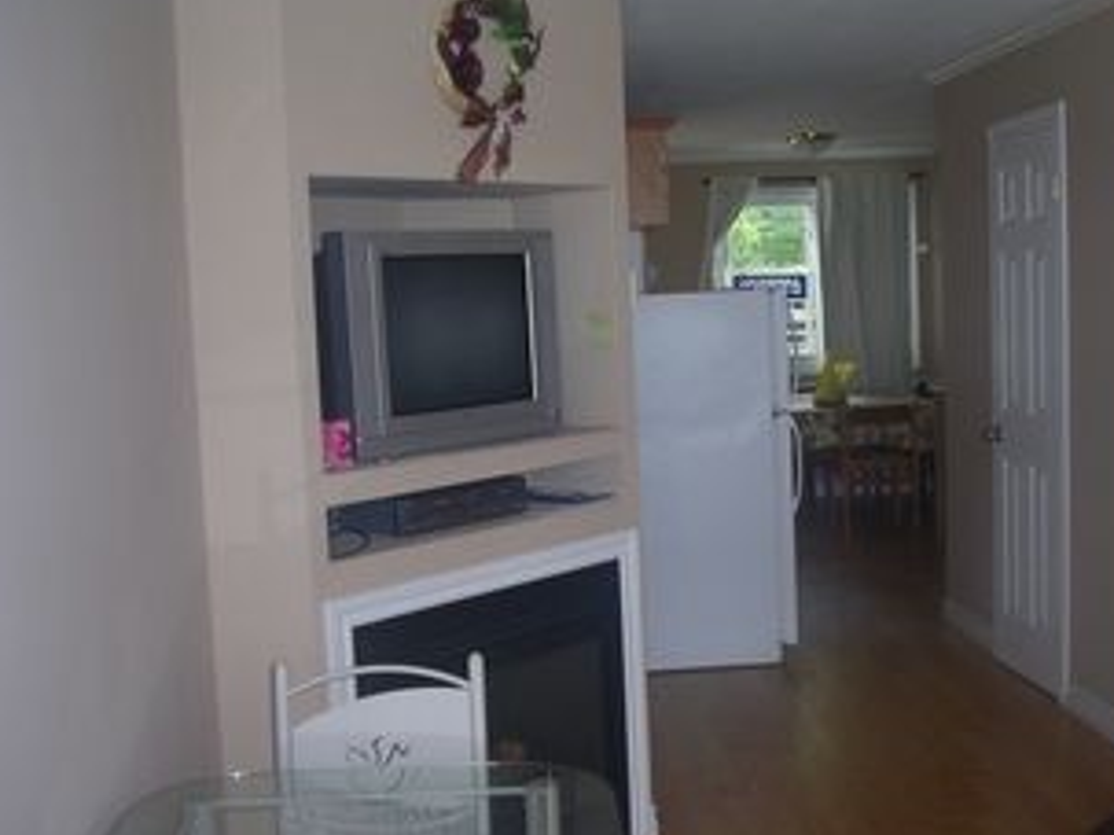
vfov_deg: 32.1
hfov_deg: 42.0
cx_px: 610
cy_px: 475
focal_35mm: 45
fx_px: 1448
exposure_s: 1/60
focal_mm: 5.7
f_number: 2.8
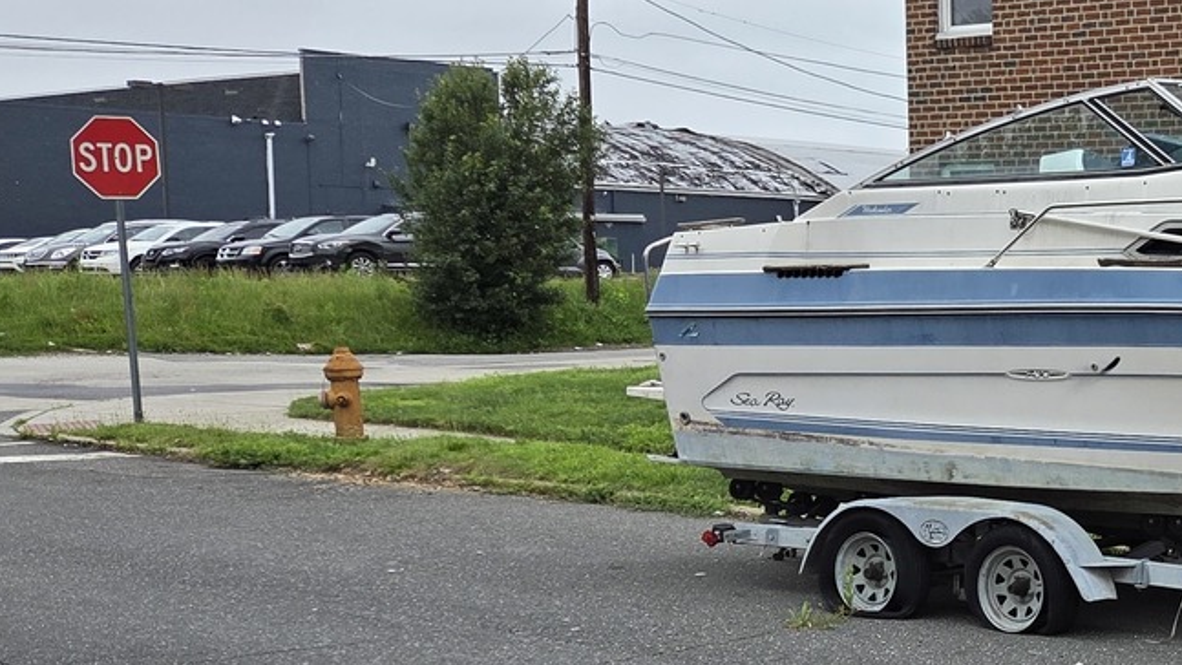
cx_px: 1354
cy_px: 424
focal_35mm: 62
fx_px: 1943
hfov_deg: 29.8
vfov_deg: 19.4
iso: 80
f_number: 1.8
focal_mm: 5.4
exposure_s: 1/1022
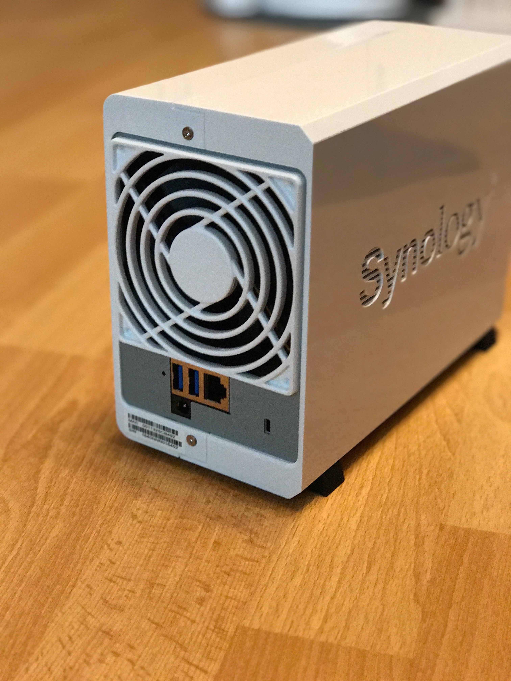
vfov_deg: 33.8
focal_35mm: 57
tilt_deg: -24.7
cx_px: 256
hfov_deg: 25.7
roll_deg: -1.1
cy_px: 340
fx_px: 1122
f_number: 2.8
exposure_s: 1/50
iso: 500
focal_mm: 6.6
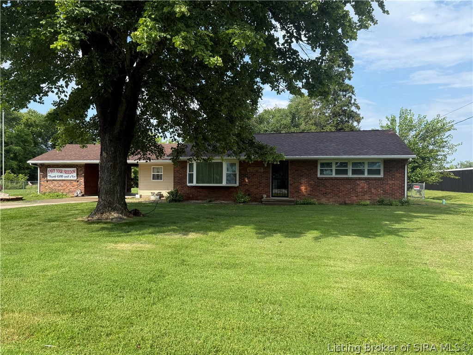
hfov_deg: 71.6
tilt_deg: +0.5
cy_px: 178
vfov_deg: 56.8
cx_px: 236
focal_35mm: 24
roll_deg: -1.0
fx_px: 328
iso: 80
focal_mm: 6.76
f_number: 1.78
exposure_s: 1/2445
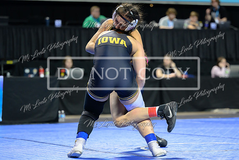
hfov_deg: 14.3
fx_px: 953
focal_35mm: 144
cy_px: 78
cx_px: 149
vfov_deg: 9.6
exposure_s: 1/800
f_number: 2.8
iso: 2500
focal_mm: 115
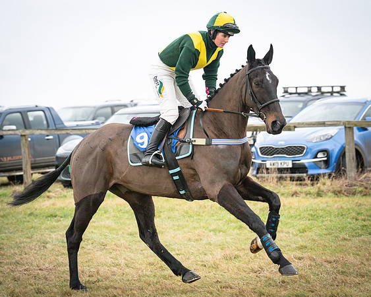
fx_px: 1841
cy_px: 148
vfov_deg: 9.2
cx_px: 198
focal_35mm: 168
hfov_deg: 11.5
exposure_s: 1/1000
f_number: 4.5
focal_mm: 135
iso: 500
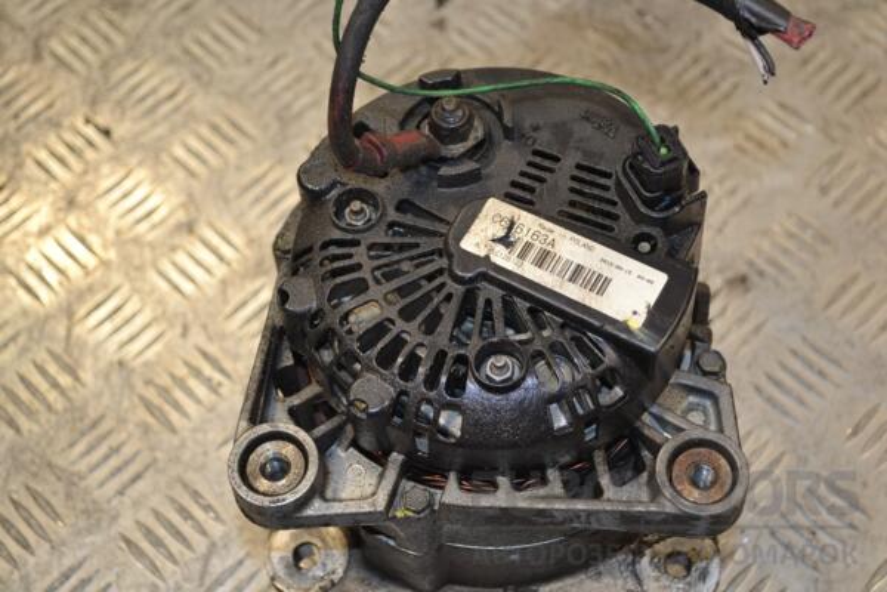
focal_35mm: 60
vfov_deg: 22.6
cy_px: 296
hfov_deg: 33.4
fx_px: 1478
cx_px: 444
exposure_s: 1/125
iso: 400
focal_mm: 40
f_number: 5.3
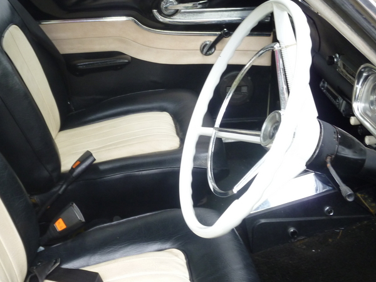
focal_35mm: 60
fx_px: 652
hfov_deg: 32.0
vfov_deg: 24.4
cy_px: 112
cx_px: 138
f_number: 4.2
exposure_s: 1/30
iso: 160
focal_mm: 8.1
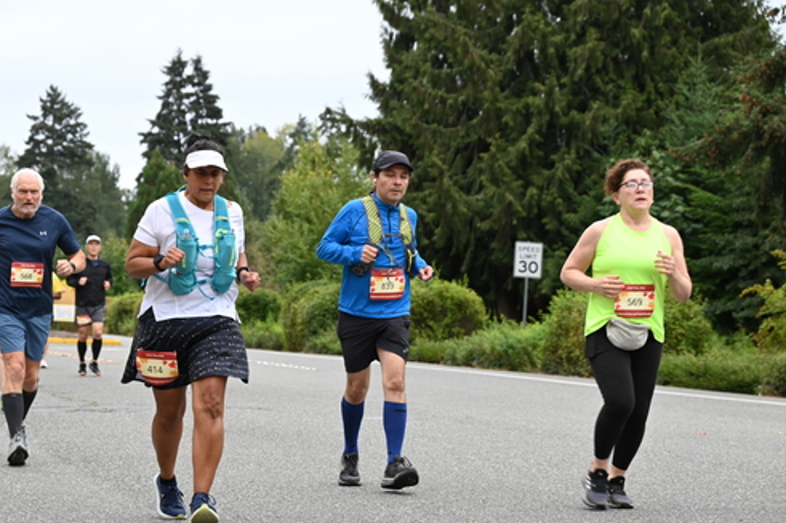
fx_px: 2226
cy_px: 284
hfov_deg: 20.0
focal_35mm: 102
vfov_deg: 13.4
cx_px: 371
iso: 560
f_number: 6.3
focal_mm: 91
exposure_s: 1/125
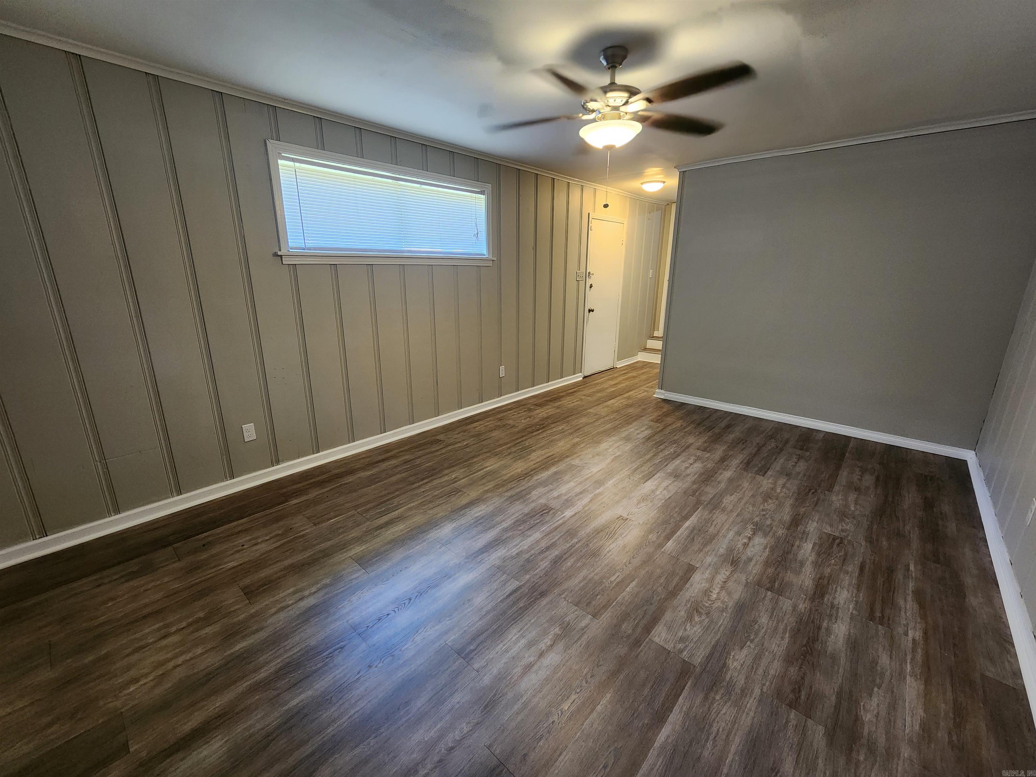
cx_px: 518
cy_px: 388
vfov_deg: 89.9
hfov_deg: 106.2
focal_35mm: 13
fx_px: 389
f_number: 2.2
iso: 320
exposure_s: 1/40
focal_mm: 2.2
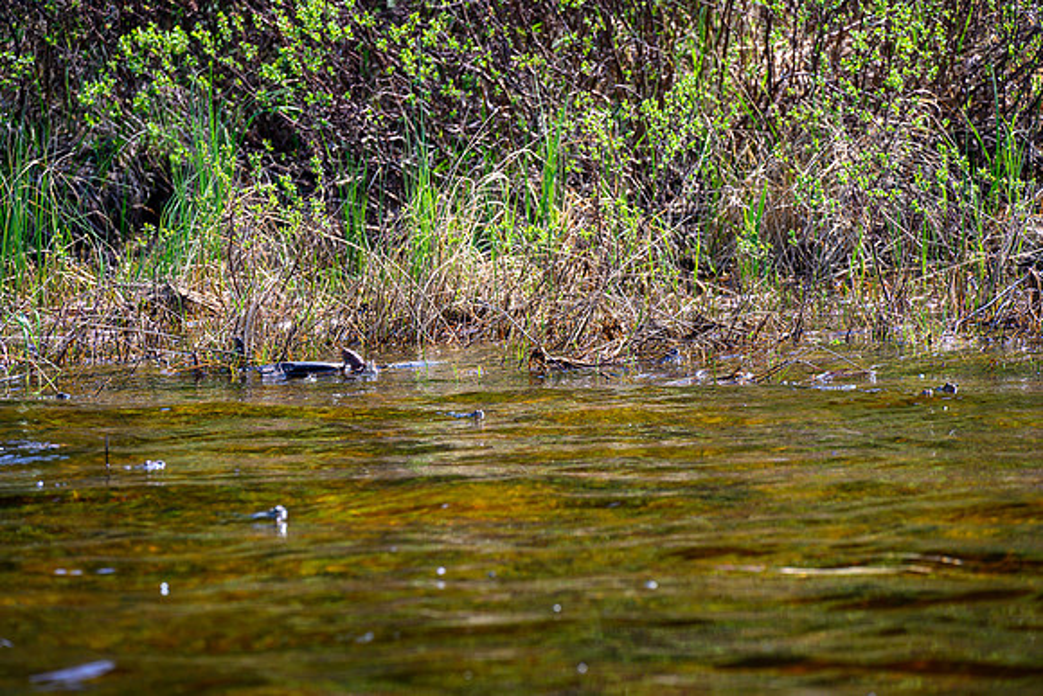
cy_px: 348
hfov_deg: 10.3
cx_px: 522
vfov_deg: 6.9
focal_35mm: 200
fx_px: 5796
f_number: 8
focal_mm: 200
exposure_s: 1/400
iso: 400
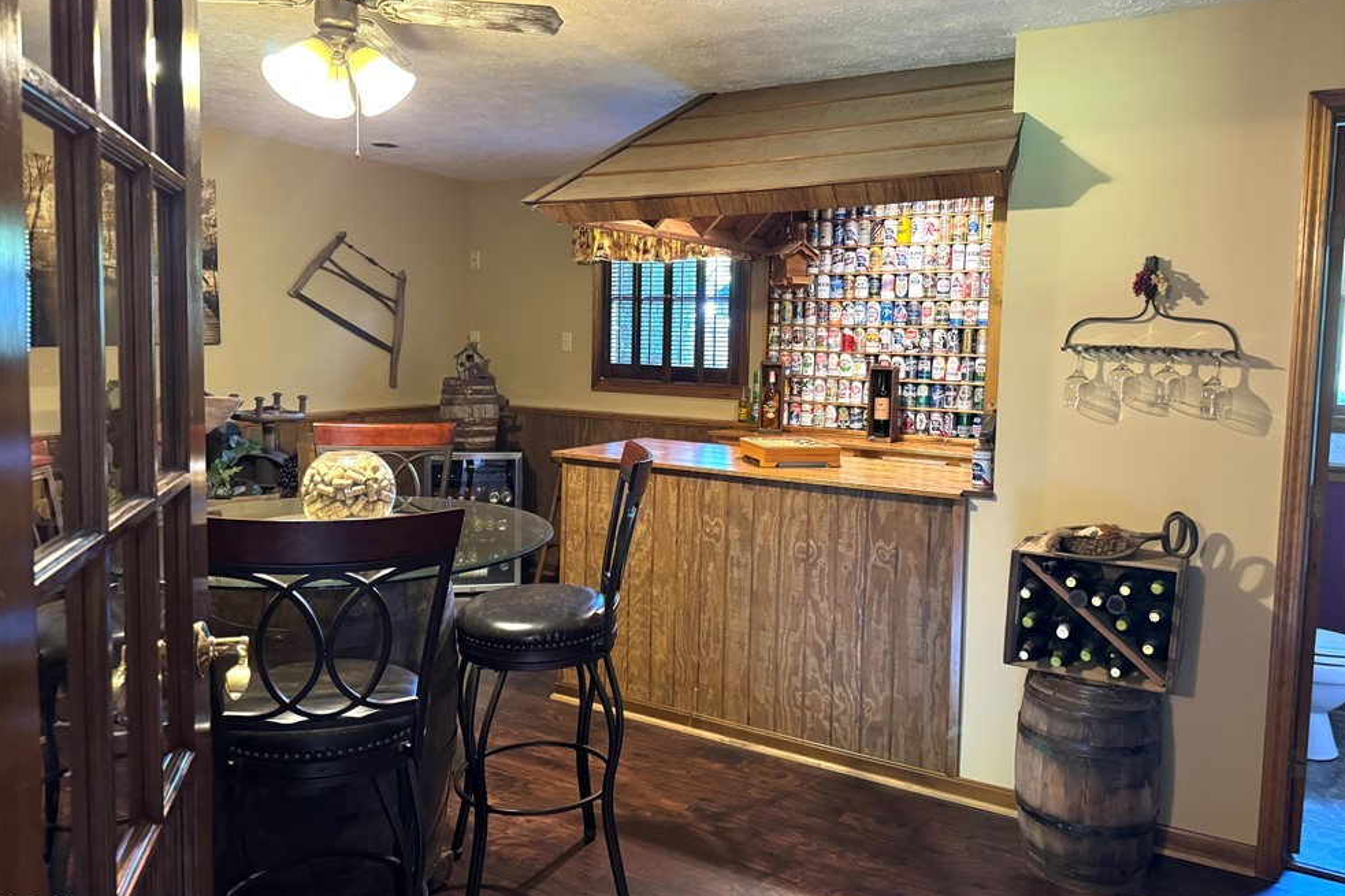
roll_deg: -1.5
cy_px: 408
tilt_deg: -4.9
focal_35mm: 26
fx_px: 971
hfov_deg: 69.4
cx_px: 675
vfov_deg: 49.5
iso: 640
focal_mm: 6.76
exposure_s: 1/40
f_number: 1.78
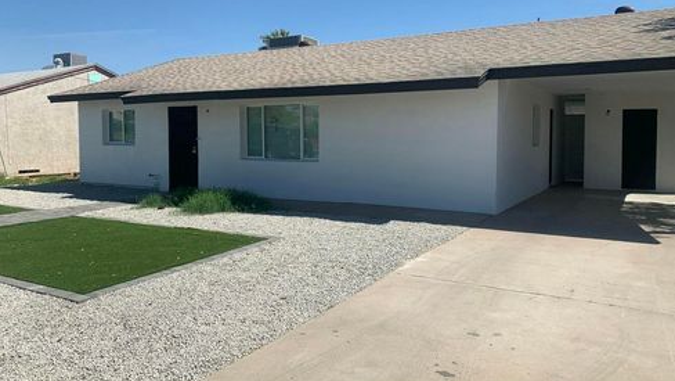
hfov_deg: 66.0
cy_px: 167
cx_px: 344
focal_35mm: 29
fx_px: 519
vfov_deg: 40.2
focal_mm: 4.25
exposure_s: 1/3185
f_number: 1.8
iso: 25
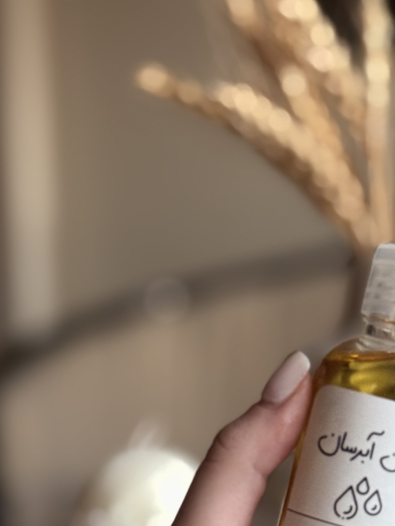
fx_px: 1385
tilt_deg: -0.4
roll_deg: +1.9
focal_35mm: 91
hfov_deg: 16.2
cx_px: 270
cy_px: 376
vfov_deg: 21.4
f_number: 1.78
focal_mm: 6.76
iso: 250
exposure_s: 1/44
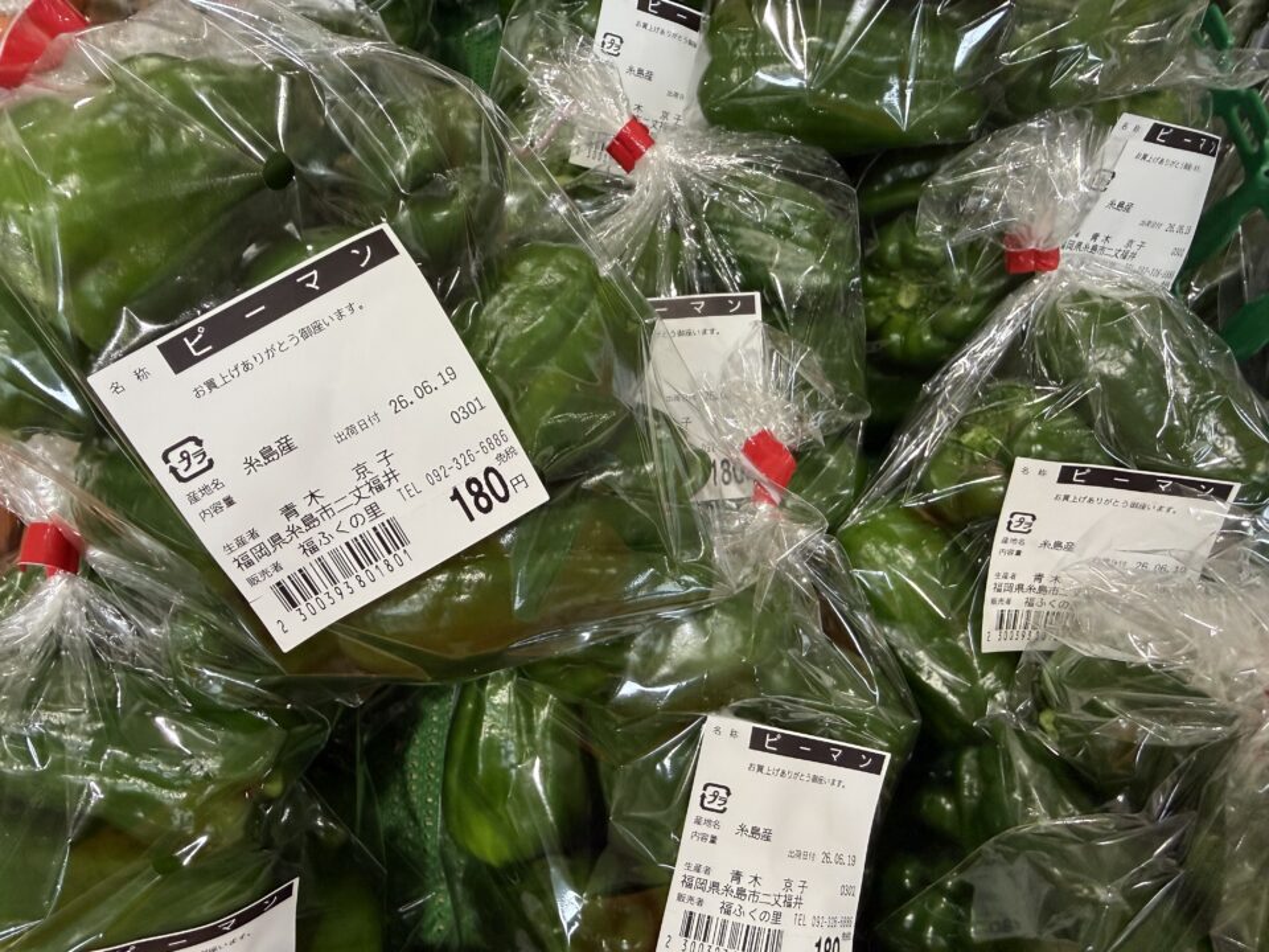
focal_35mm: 24
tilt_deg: -52.3
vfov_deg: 56.8
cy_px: 476
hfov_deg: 71.6
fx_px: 880
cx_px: 634
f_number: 2.2
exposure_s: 1/60
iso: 250
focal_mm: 2.22
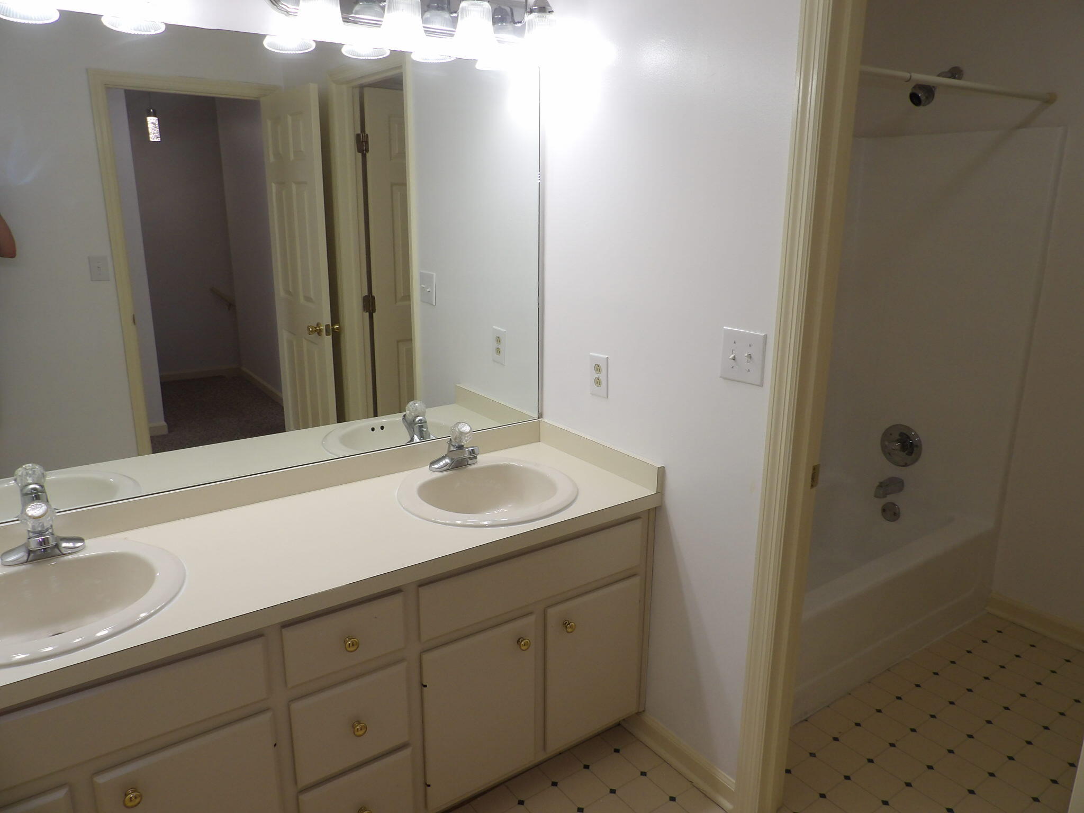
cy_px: 406
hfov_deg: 71.6
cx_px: 542
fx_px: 752
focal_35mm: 24
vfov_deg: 56.8
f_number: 3.2
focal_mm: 4.3
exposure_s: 1/64
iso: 100
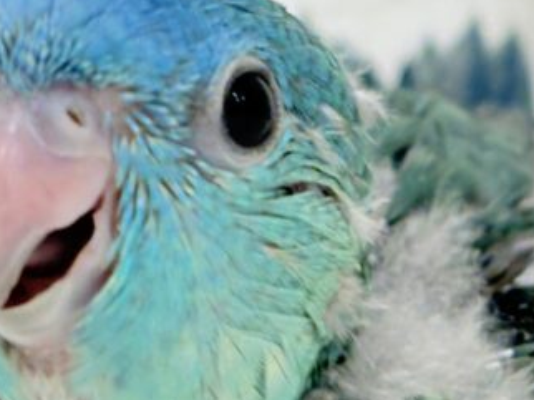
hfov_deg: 10.2
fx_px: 2990
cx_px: 299
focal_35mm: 194
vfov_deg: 7.6
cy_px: 254
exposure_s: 1/50
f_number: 1.6
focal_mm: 5.96
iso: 32
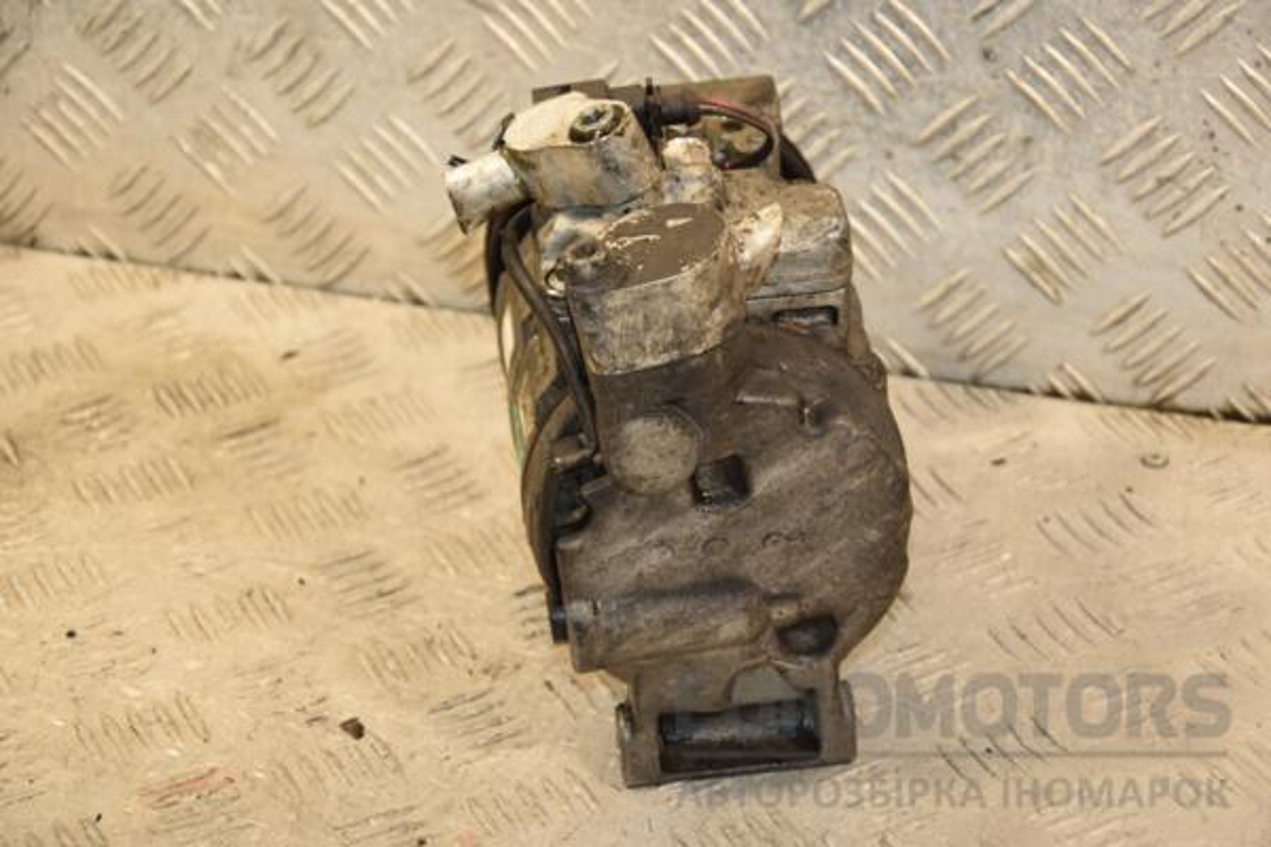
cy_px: 424
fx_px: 3495
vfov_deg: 13.8
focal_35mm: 99
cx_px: 636
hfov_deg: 20.6
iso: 800
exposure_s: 1/160
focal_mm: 66
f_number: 5.3
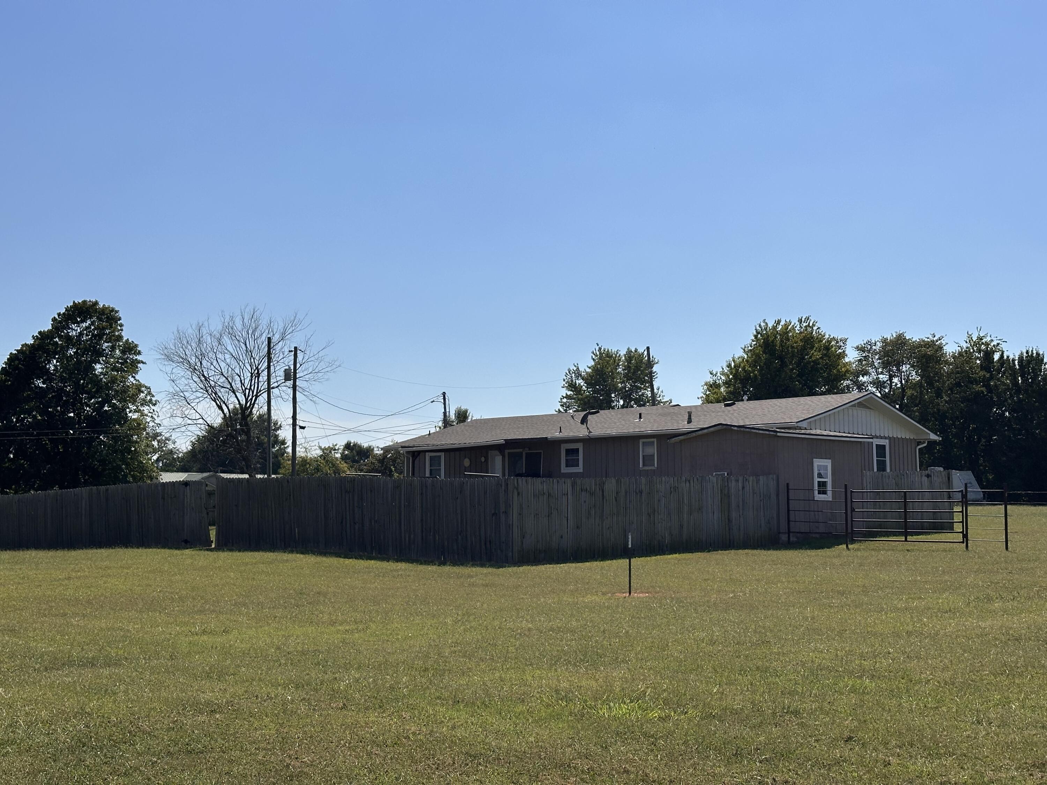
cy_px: 392
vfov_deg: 30.3
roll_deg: -1.1
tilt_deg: +4.5
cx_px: 524
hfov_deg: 39.7
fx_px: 1452
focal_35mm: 48
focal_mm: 6.86
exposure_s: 1/8929
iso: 64
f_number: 1.78
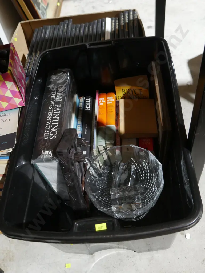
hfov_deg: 41.8
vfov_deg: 53.9
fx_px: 268
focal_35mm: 34
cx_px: 102
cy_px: 136
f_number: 4
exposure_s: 1/60
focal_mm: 17
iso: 2500
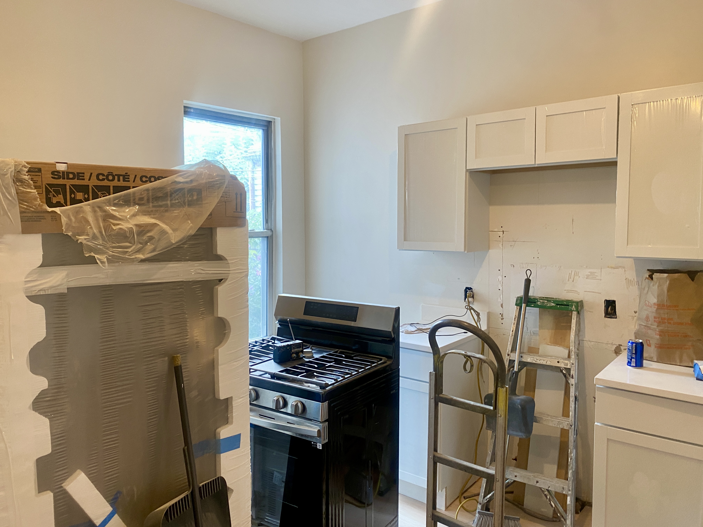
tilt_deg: -6.0
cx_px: 352
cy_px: 264
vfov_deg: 53.1
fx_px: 528
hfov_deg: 67.3
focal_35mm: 26
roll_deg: +0.2
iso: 125
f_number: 1.8
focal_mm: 4.25
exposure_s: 1/82
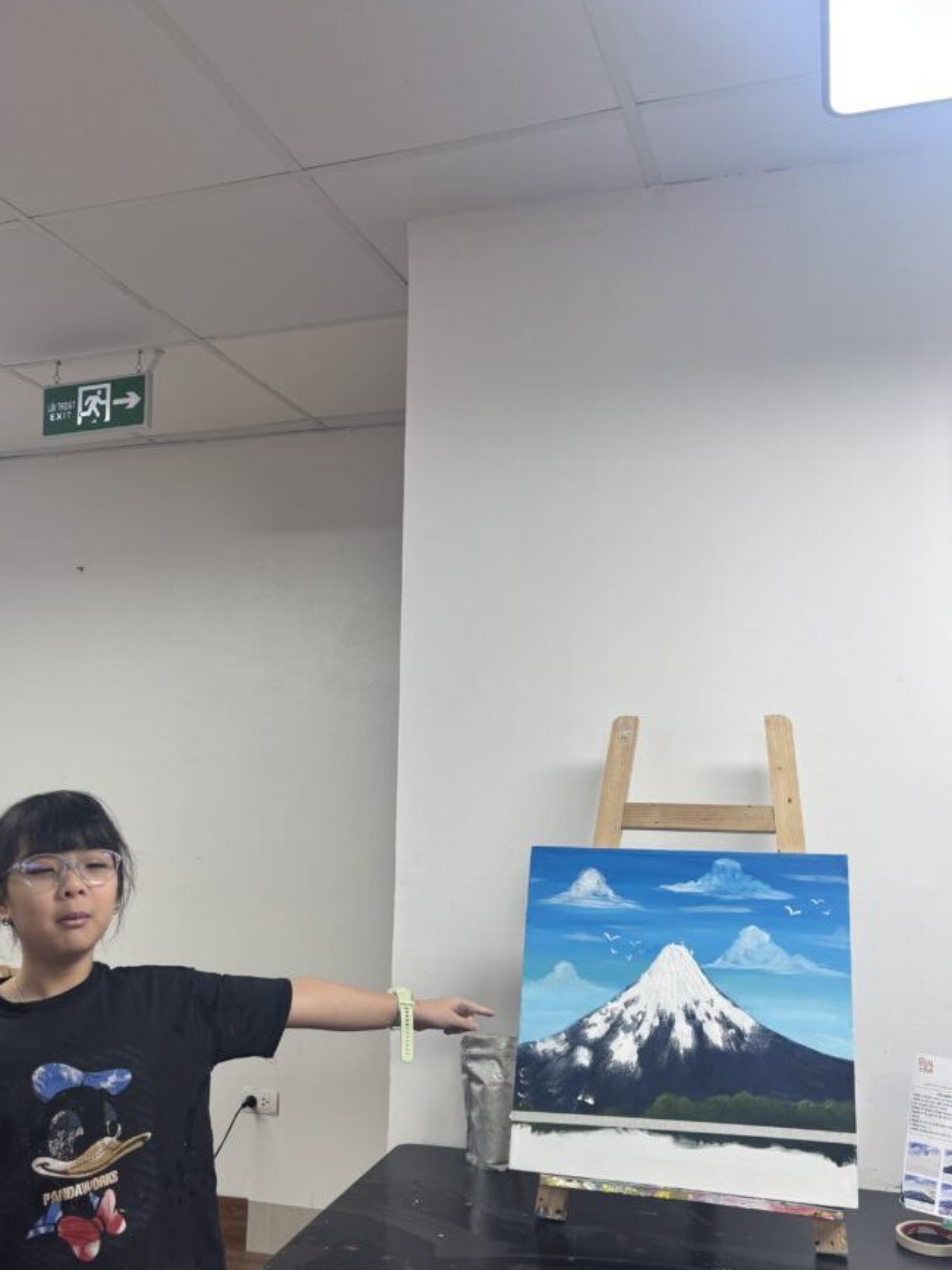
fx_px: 1100
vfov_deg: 59.8
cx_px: 483
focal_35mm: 30
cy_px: 718
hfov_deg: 46.8
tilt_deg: +5.8
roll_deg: -2.8
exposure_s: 1/100
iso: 50
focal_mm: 5.96
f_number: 1.6
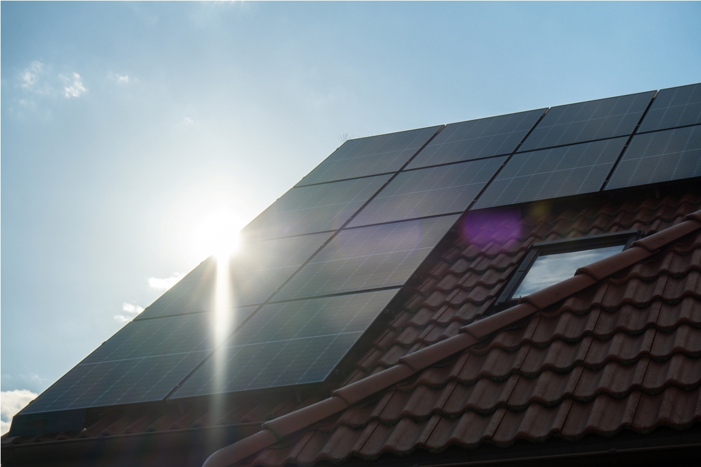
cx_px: 350
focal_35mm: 83
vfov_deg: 16.5
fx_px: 1616
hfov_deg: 24.5
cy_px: 234
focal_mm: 55
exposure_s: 1/4000
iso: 320
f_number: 5.6
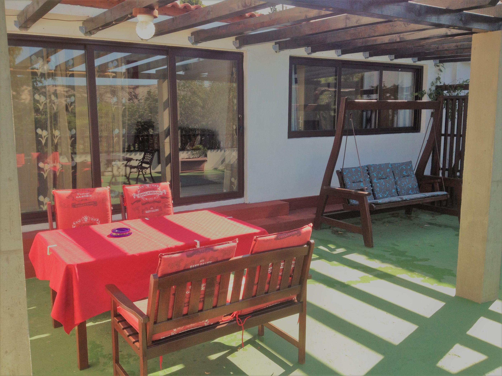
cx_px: 251
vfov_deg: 40.7
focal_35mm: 35
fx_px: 508
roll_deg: +0.2
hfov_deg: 52.6
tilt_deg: -13.7
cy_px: 188
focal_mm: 4.28
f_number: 2.4
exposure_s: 1/516
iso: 50
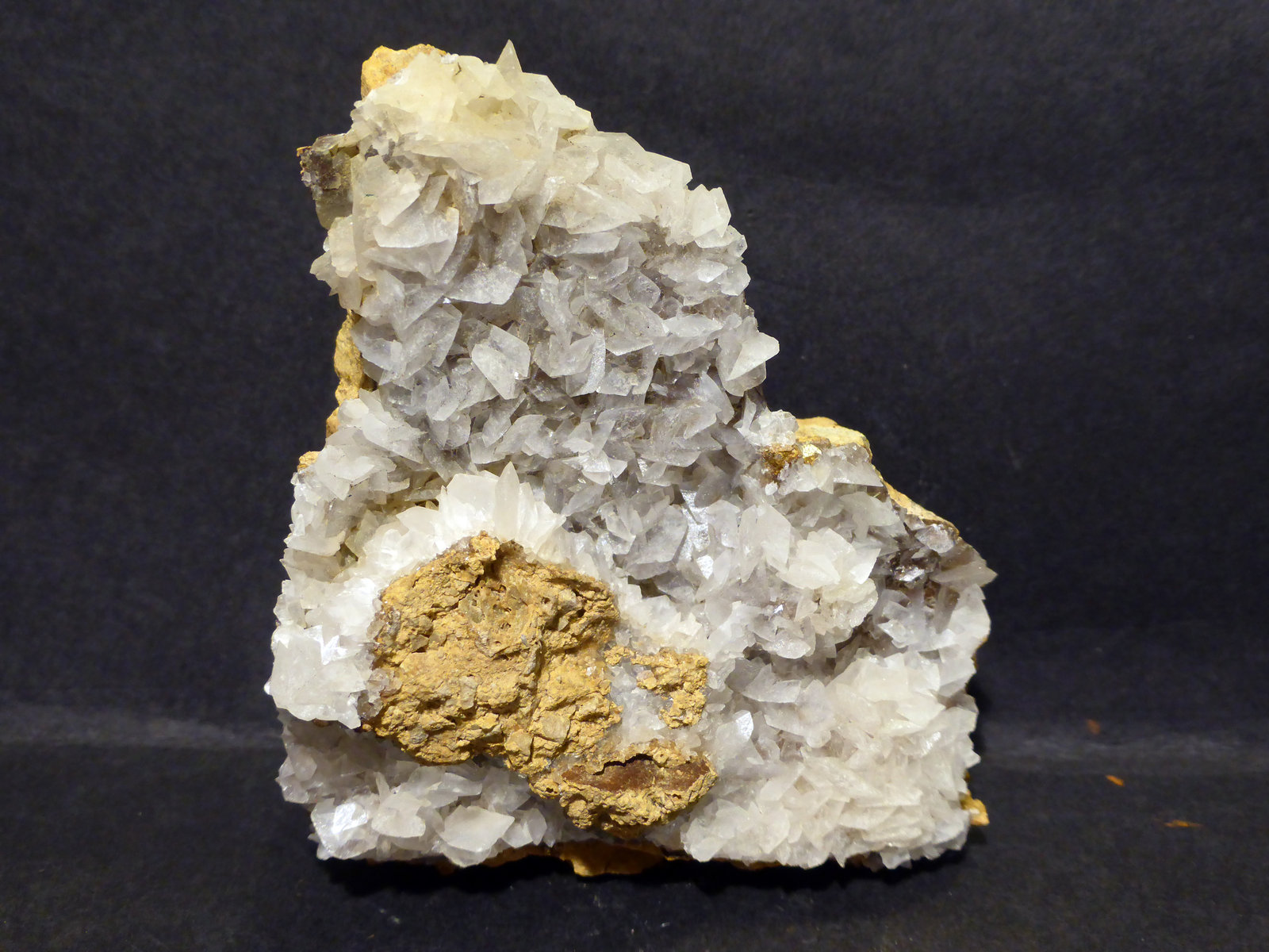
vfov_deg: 31.5
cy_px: 476
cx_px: 634
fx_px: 1686
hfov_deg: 41.2
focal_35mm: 46
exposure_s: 1/15
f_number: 4.1
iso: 400
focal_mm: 7.9
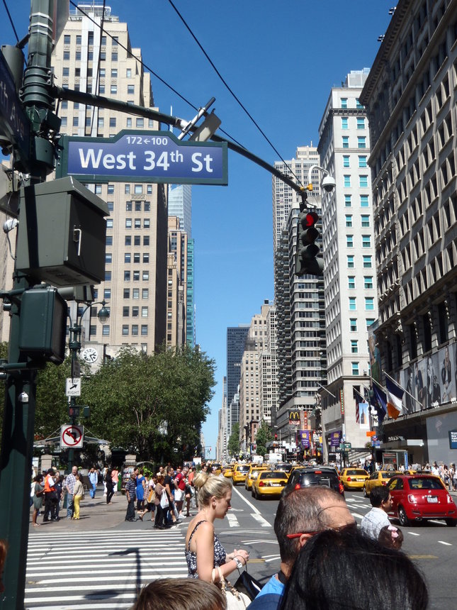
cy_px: 305
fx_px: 634
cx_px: 228
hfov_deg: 39.7
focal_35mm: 36
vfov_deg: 51.4
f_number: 5
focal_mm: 6.53
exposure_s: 1/320
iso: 64
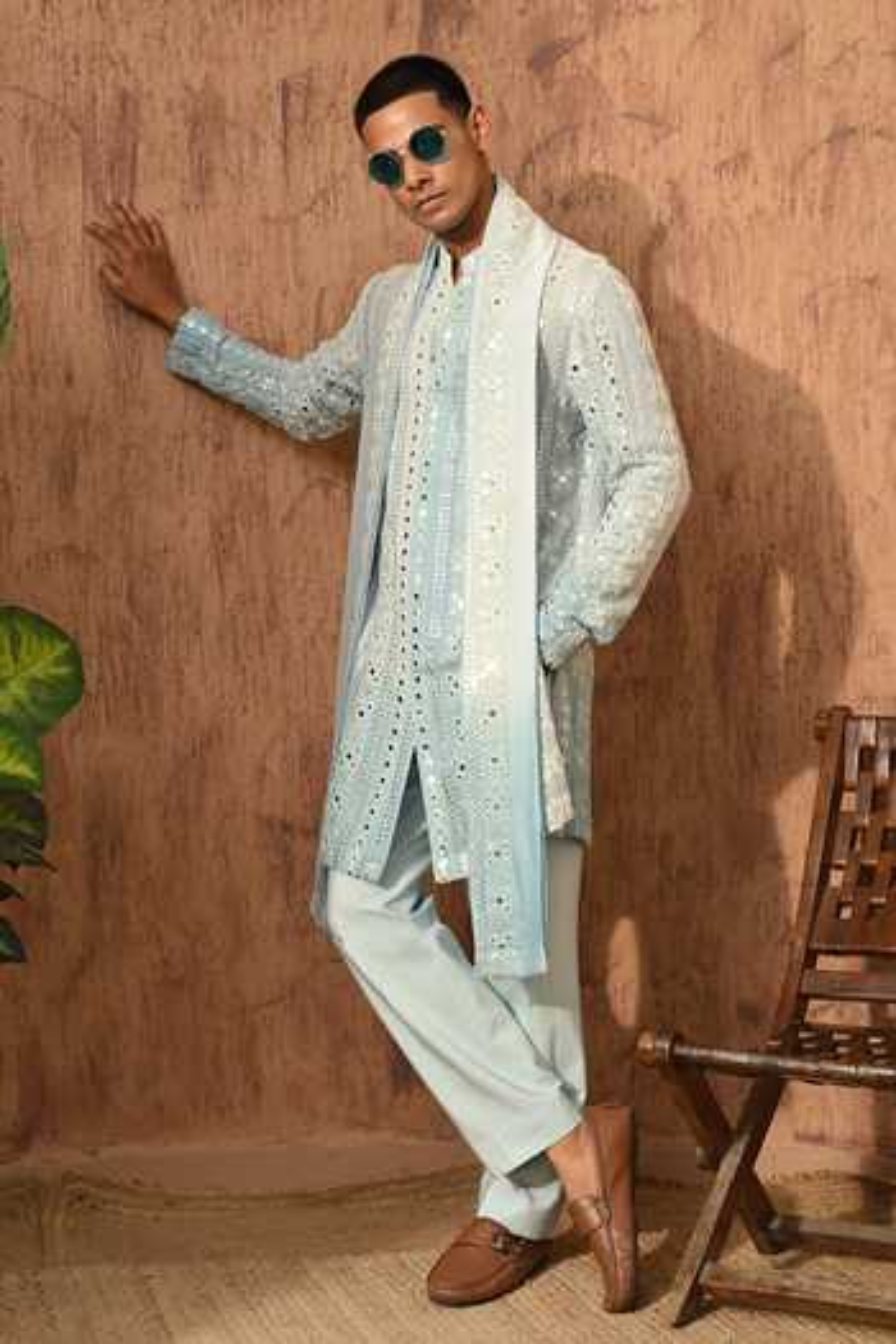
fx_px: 1829
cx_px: 448
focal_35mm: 49
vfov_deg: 40.3
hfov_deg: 27.5
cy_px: 672
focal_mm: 49
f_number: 8
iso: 250
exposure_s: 1/100
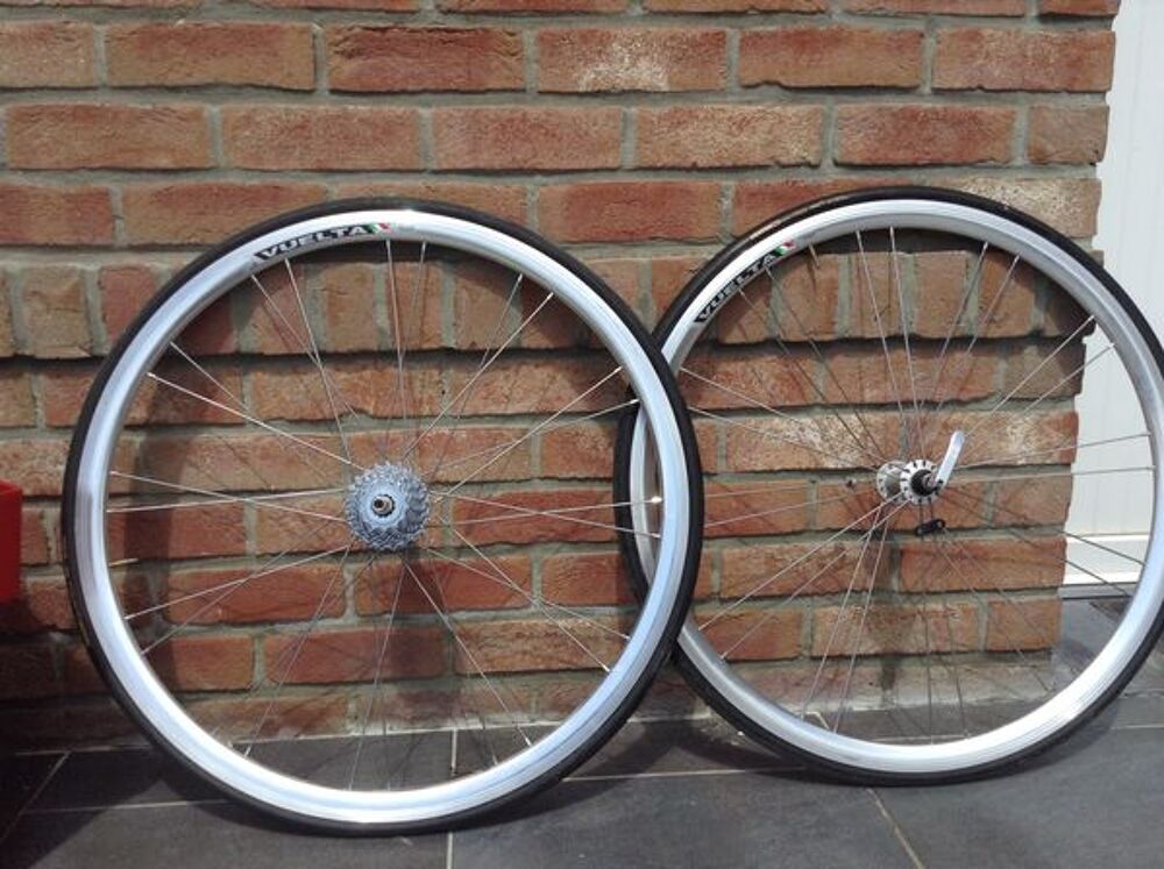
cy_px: 434
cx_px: 582
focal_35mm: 33
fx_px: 1108
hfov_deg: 55.4
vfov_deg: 42.8
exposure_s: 1/1704
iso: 25
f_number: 2.4
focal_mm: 3.3
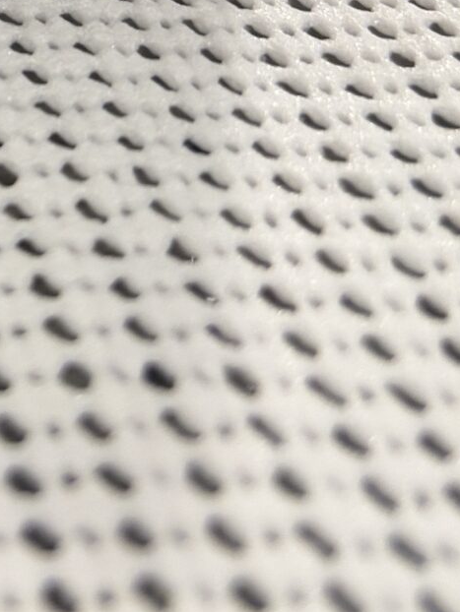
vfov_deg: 16.0
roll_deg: -0.3
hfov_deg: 12.4
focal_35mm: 107
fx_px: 1895
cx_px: -435
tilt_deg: -17.8
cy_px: -439
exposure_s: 1/60
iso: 160
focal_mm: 5.96
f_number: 1.6
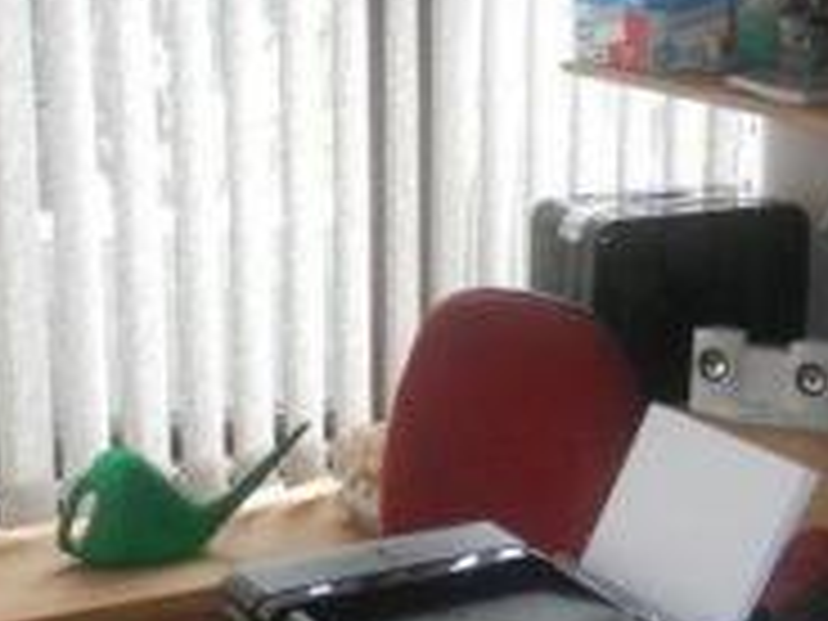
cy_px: 371
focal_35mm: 79
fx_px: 1890
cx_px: 610
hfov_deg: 24.5
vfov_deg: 18.6
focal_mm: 4.5
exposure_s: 1/125
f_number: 3
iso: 160
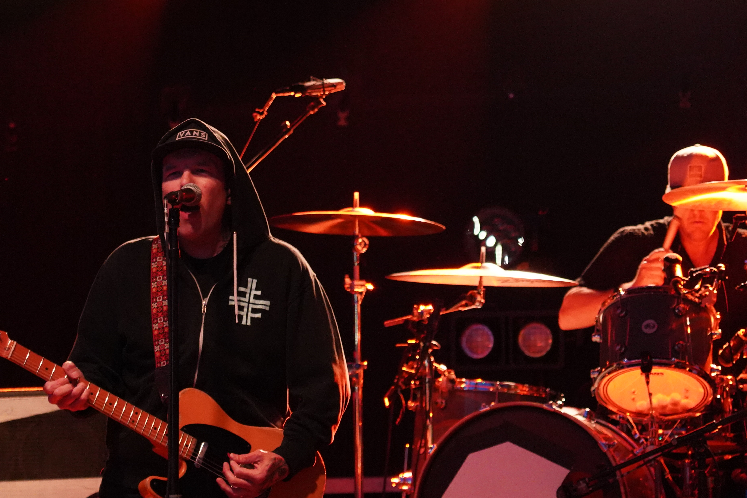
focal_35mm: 170
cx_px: 218
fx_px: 3527
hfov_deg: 12.1
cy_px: 172
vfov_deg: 8.1
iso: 8000
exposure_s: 1/125
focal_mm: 105
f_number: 4
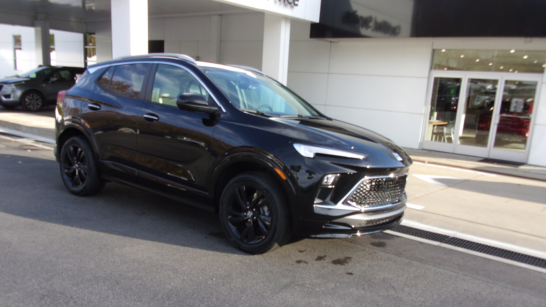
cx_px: 273
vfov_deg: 37.5
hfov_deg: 62.6
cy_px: 194
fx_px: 449
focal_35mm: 31
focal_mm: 5.1
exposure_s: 1/160
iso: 80
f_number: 3.9
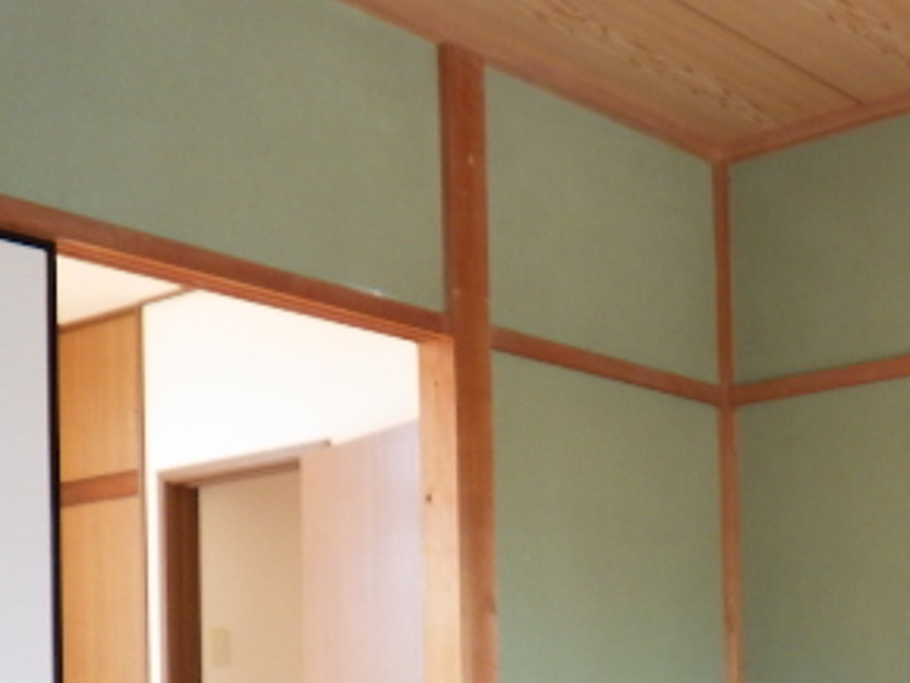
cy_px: 708
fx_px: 1631
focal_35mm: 62
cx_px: 797
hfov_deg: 30.0
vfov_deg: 22.6
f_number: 3.5
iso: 250
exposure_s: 1/60
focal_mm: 5
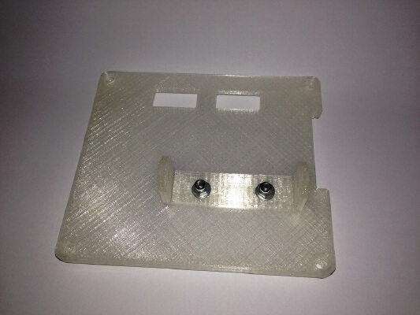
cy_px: 158
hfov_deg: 55.3
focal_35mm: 33
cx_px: 210
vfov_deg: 43.0
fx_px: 400
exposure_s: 1/279
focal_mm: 4.12
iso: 50
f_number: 2.4
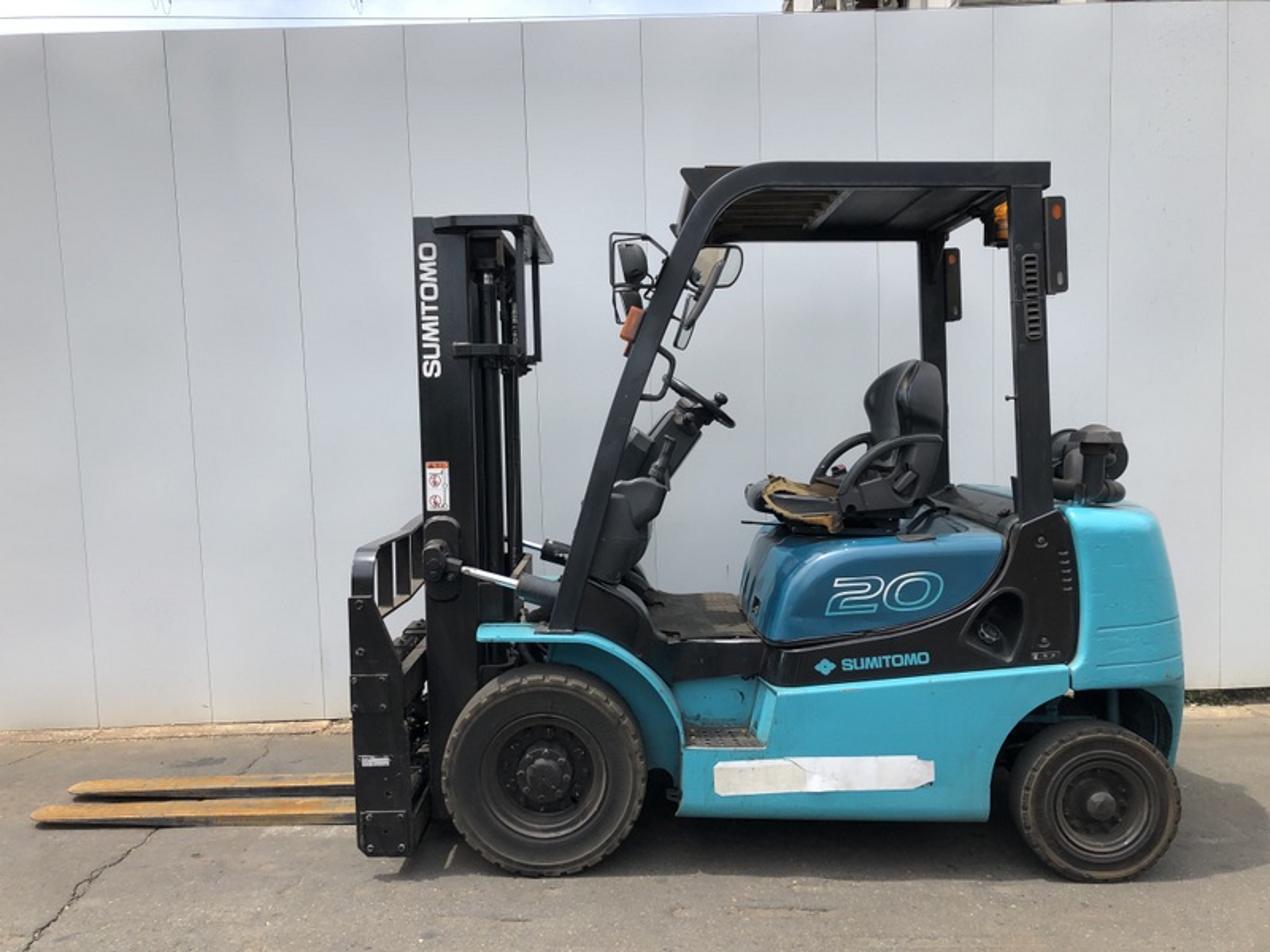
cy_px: 476
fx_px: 1027
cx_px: 635
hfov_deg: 63.4
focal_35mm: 28
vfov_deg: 49.7
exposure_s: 1/1200
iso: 20
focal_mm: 3.99
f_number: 1.8
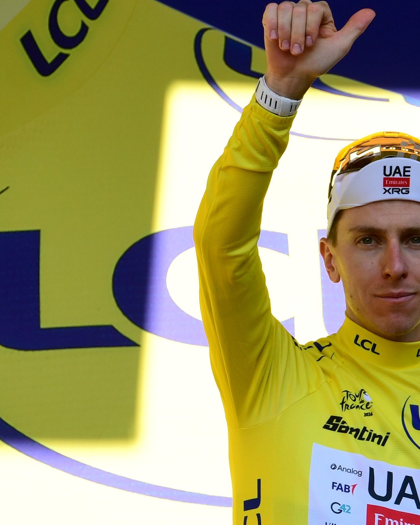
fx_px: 7319
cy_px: 263
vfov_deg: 4.1
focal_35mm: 471
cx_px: 367
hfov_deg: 3.3
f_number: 6.3
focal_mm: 200
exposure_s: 1/500
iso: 320
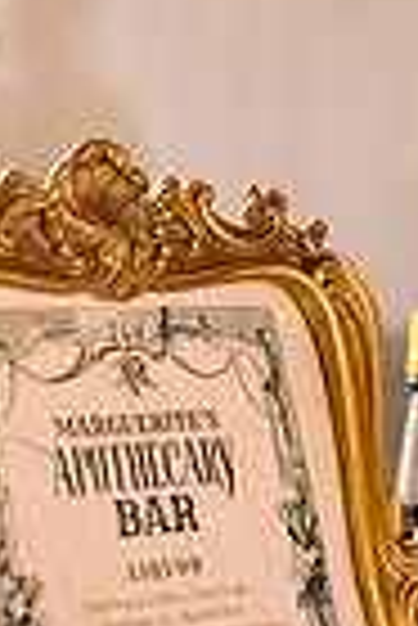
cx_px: 72
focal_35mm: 113
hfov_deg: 12.1
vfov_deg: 17.9
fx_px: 1963
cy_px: 509
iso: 3200
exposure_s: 1/60
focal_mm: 35
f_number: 2
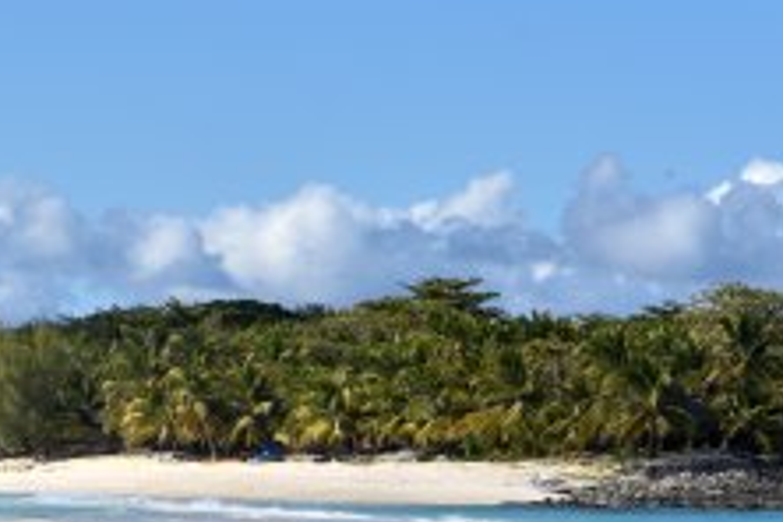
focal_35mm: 289
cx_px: 190
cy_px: 476
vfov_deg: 4.8
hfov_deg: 7.1
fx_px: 6285
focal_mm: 70
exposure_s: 1/500
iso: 100
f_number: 8
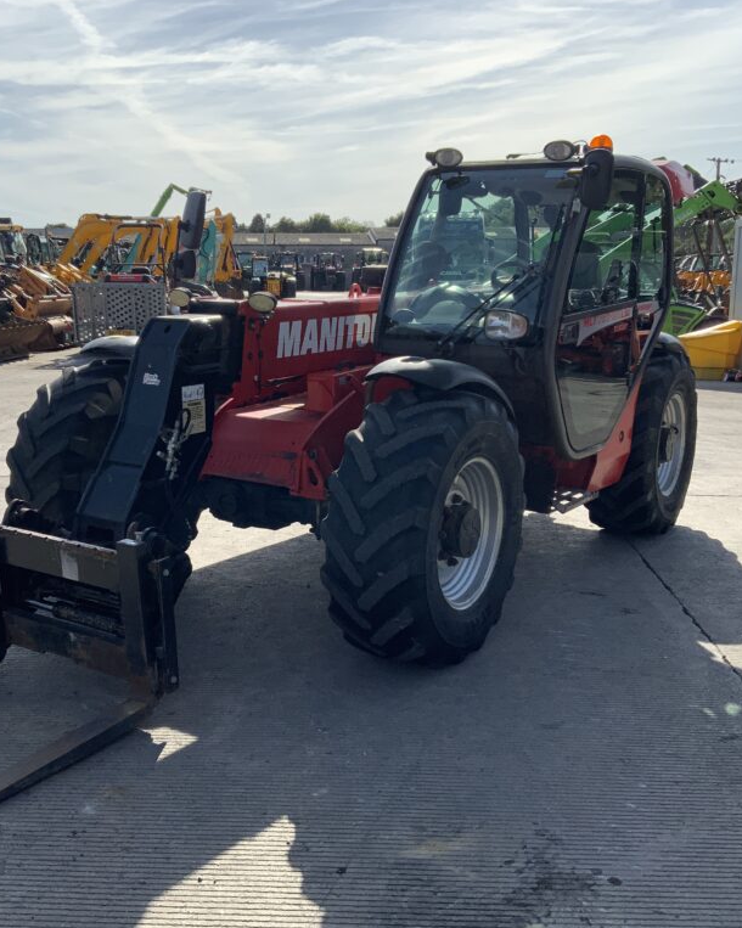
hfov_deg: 39.1
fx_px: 1044
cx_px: 320
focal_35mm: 38
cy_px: 462
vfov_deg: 47.9
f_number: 1.8
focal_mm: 3
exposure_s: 1/2141
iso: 16
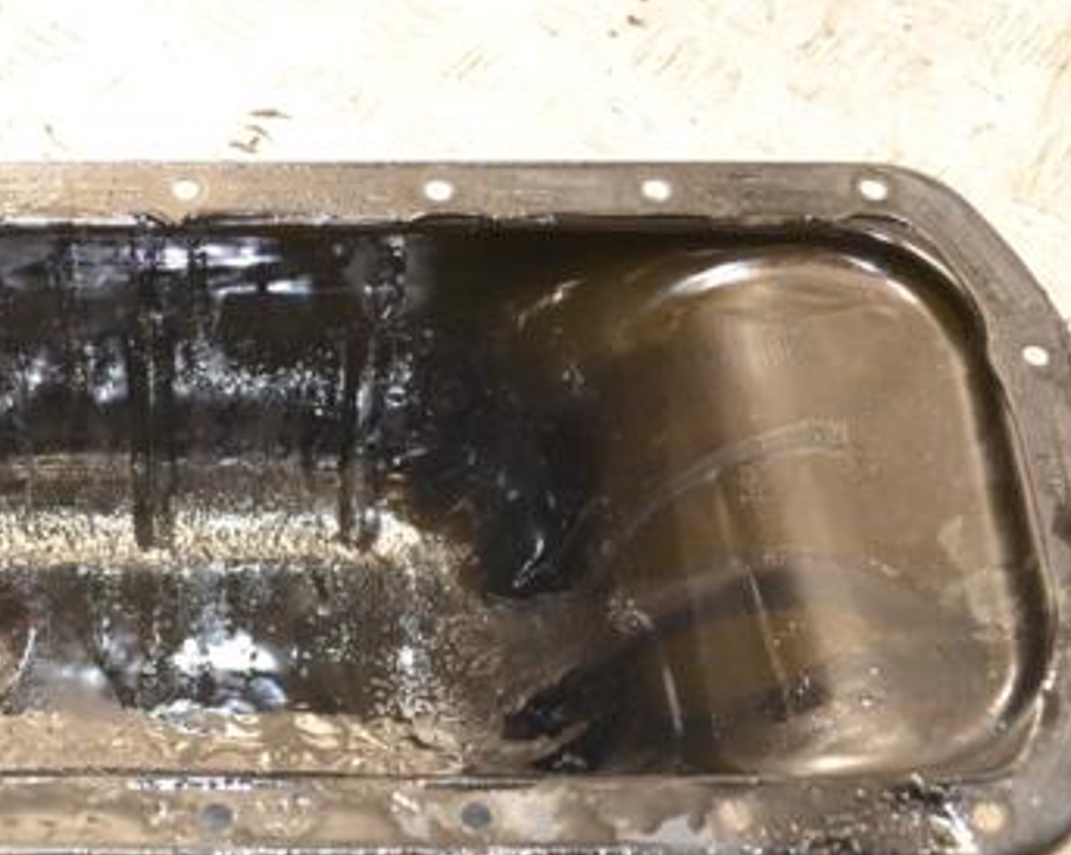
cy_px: 490
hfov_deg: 27.0
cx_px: 225
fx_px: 2186
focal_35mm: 69
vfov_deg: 22.1
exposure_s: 1/60
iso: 800
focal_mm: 28
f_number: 5
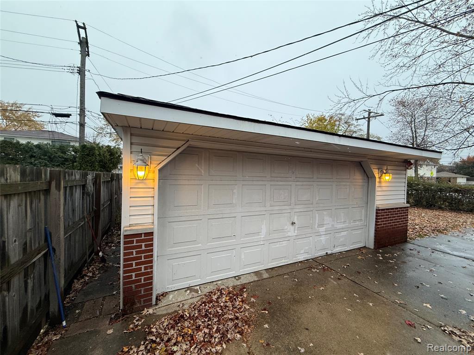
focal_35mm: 14
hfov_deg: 102.1
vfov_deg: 85.7
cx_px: 237
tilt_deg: -0.2
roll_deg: -1.6
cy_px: 178
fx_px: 192
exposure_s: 1/120
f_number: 2.2
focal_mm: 2.22
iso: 125
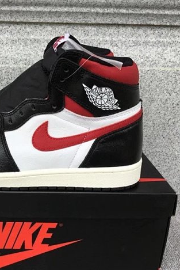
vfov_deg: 44.5
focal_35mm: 44
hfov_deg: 29.4
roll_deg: -0.8
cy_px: 137
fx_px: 330
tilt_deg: -20.5
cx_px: 22
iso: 25
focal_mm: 3.3
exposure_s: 1/270
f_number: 2.4
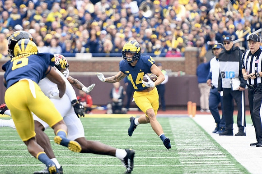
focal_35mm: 300
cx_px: 131
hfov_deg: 6.9
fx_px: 2182
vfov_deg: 4.6
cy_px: 87
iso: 800
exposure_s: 1/1250
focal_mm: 200
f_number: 2.8
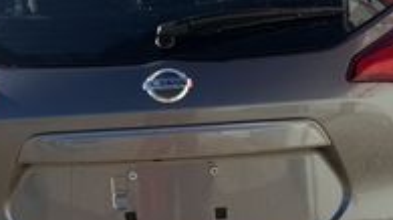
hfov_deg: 24.7
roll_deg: +1.1
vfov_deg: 14.0
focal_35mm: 86
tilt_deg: -11.2
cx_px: 137
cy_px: 113
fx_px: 895
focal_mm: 6.76
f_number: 1.78
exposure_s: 1/4405
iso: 80
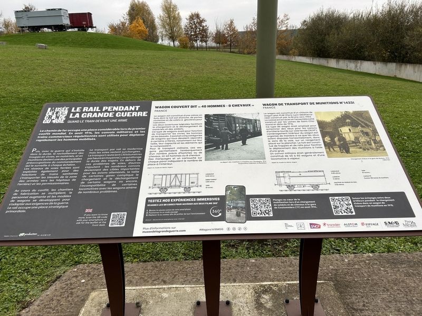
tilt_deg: -18.4
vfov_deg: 53.1
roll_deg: +2.5
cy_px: 158
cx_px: 211
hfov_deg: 67.3
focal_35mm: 26
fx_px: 317
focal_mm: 5.7
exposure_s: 1/840
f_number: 1.5
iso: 50
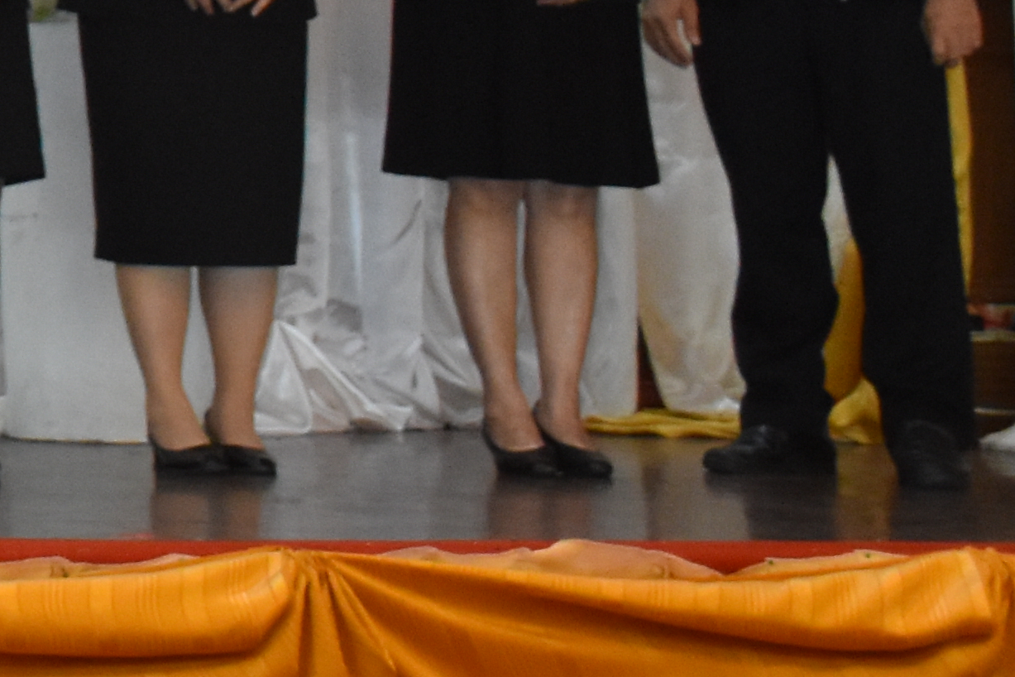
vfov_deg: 7.6
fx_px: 4962
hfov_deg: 10.3
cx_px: -1338
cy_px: -564
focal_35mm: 176
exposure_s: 1/60
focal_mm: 24
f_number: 3.8
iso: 1600
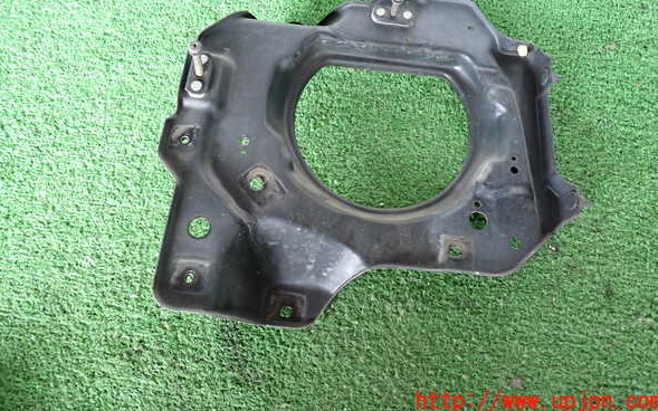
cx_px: 333
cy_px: 164
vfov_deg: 45.8
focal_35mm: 27
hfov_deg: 68.4
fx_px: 484
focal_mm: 4.5
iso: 320
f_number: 2
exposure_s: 1/30
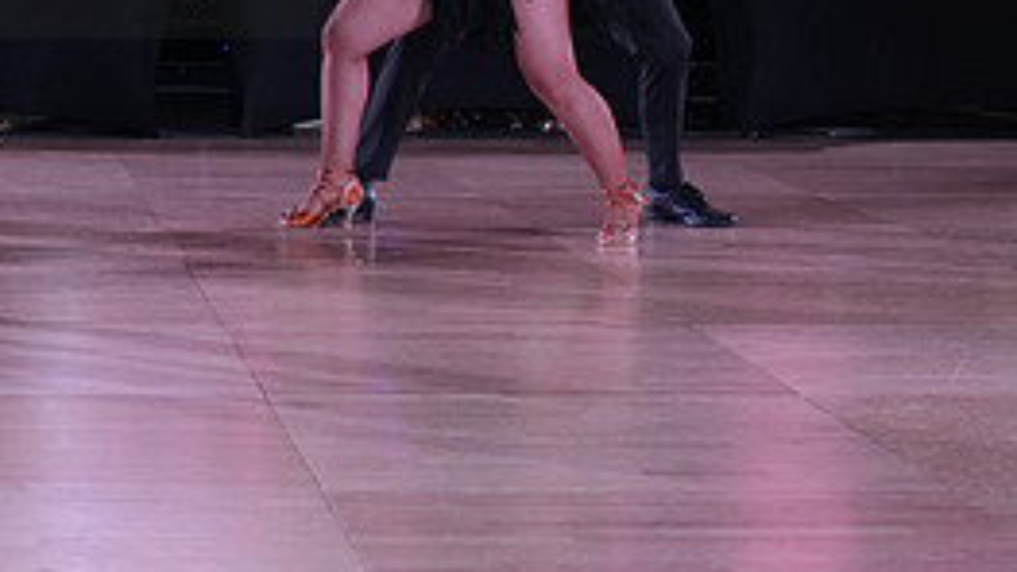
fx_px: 3371
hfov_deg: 16.7
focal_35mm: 125
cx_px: -85
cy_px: -64
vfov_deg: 9.6
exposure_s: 1/250
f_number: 5
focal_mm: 54
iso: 2500
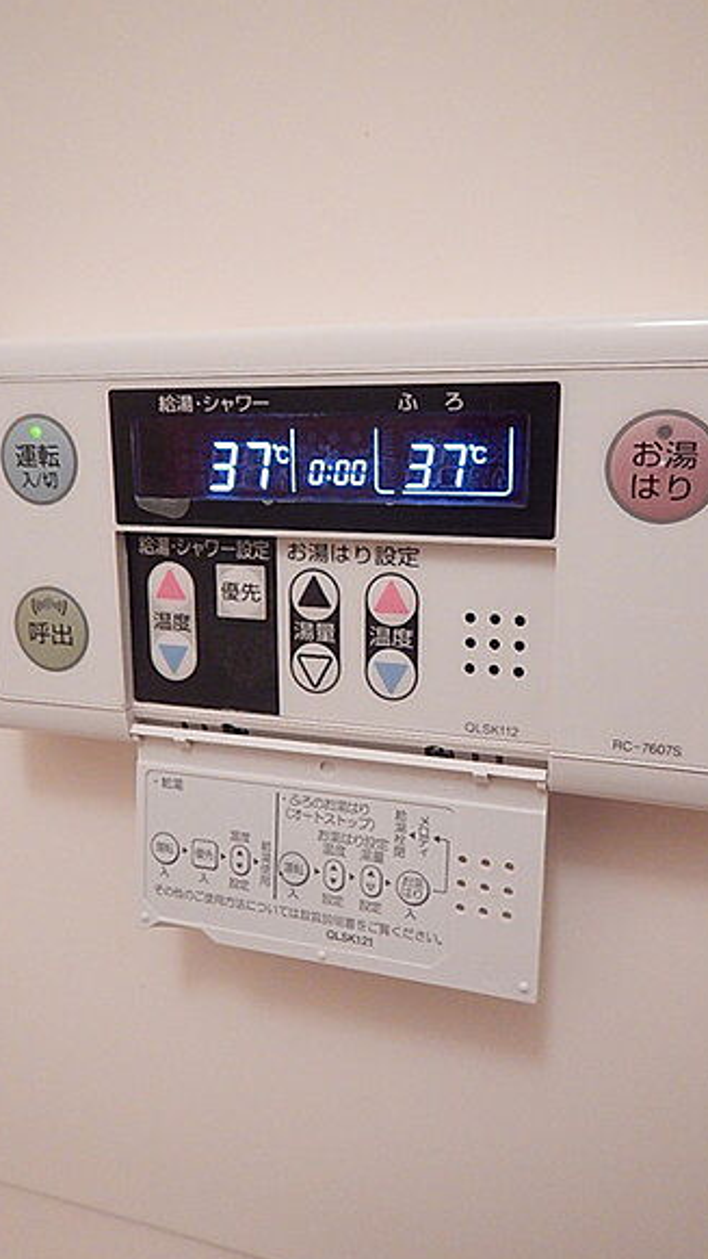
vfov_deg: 69.8
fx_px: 901
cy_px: 615
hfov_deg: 42.8
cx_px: 394
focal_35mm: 27
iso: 400
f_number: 2.8
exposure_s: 1/15
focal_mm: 4.3
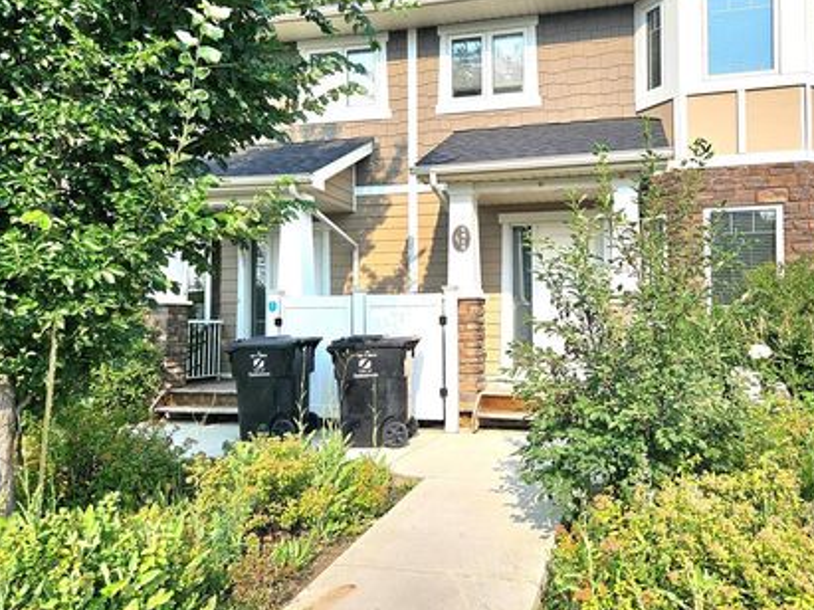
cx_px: 479
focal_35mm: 28
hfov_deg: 63.0
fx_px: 658
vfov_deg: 49.7
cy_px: 286
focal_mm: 5.4
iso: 25
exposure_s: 1/2500
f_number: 1.8
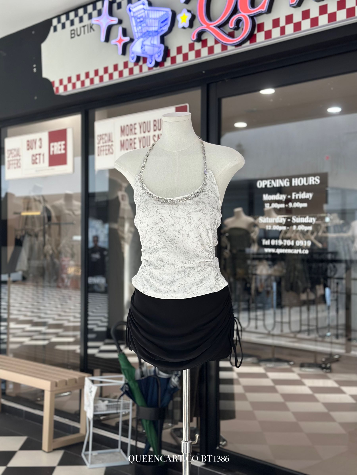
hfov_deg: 30.3
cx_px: 178
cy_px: 238
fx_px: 660
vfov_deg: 39.7
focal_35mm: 48
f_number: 1.78
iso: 125
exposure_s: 1/146
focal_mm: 6.86
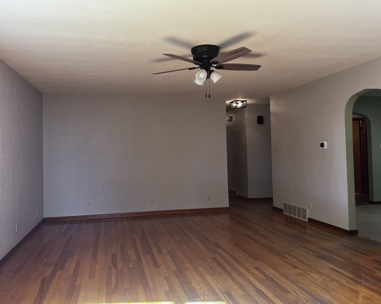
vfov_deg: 51.5
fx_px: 316
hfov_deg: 62.1
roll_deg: +1.7
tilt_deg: +1.1
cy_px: 148
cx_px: 174
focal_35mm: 28
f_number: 1.5
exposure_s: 1/121
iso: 80
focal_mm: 5.7
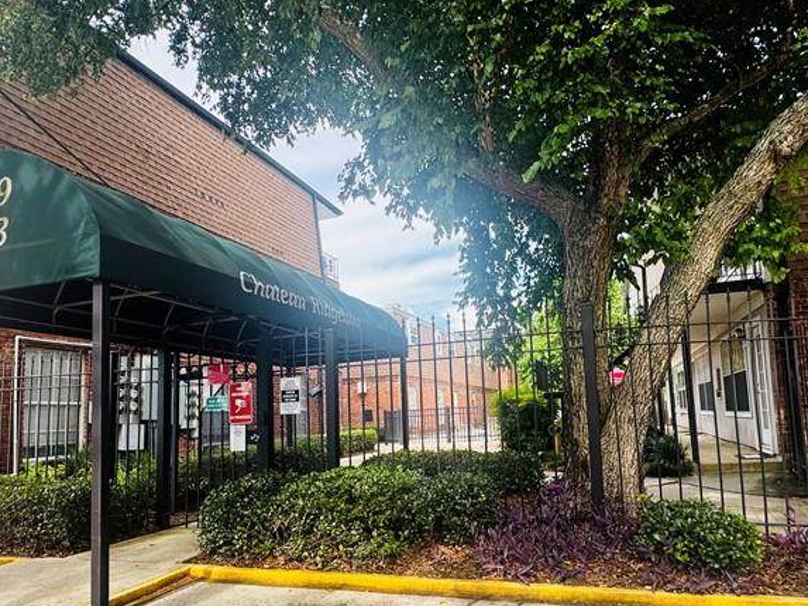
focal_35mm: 25
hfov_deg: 69.3
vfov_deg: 54.5
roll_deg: +2.1
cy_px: 364
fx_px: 584
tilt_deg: +4.5
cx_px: 436
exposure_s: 1/241
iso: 40
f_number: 2.2
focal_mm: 2.22
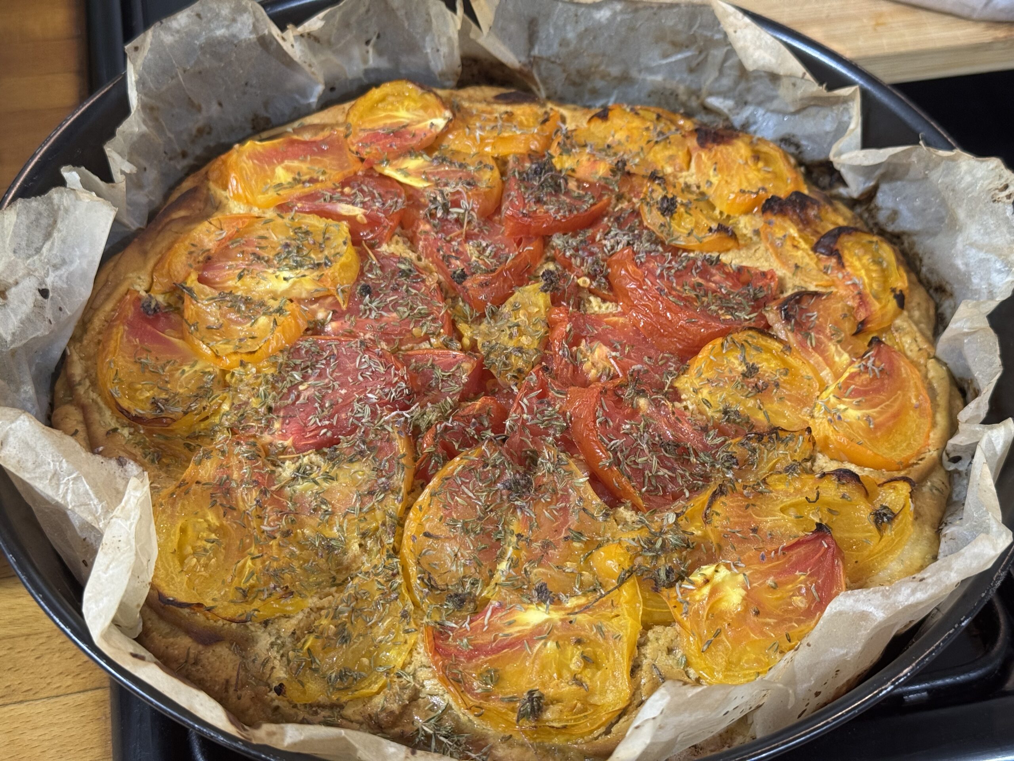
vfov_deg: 30.3
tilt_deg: -50.8
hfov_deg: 39.7
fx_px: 1406
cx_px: 507
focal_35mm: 48
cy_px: 380
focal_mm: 6.76
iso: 200
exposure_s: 1/50
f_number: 1.78
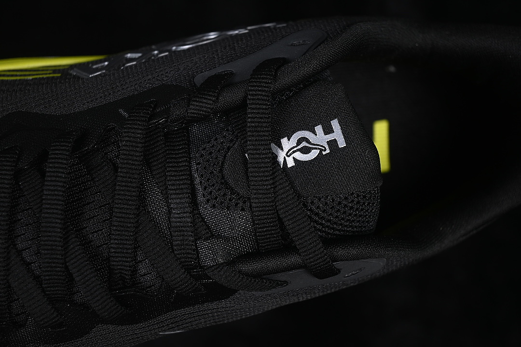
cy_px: 174
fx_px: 1085
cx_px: 260
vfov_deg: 18.2
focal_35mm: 75
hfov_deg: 27.0
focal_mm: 50
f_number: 6.3
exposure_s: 1/60
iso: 160
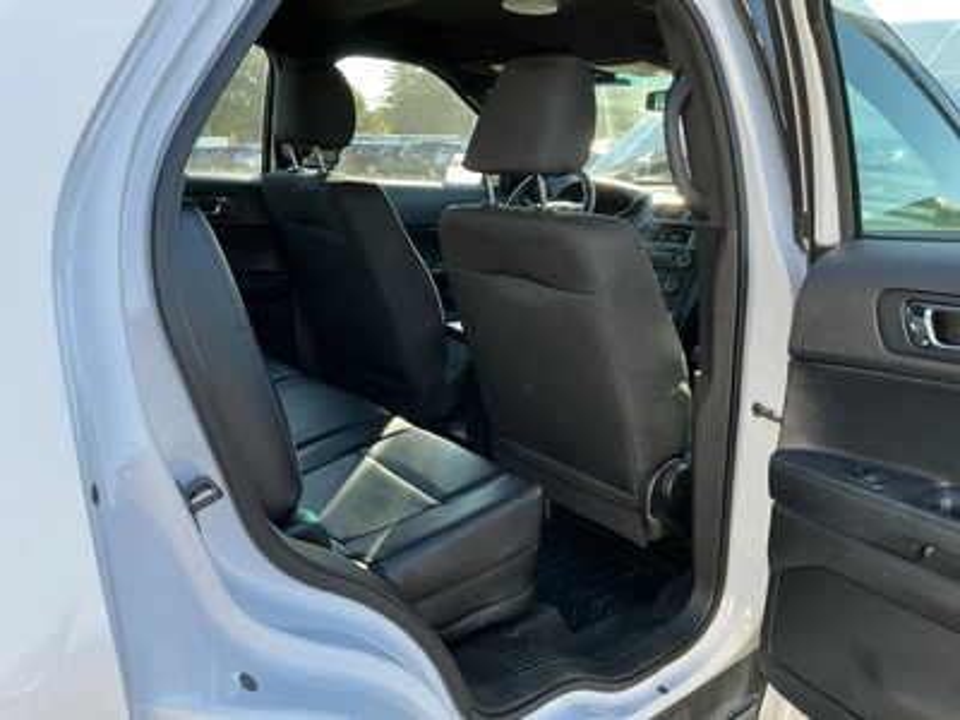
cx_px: 480
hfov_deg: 63.4
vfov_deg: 49.7
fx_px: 777
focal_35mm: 28
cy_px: 360
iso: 16
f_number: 1.8
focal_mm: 3
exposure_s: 1/127
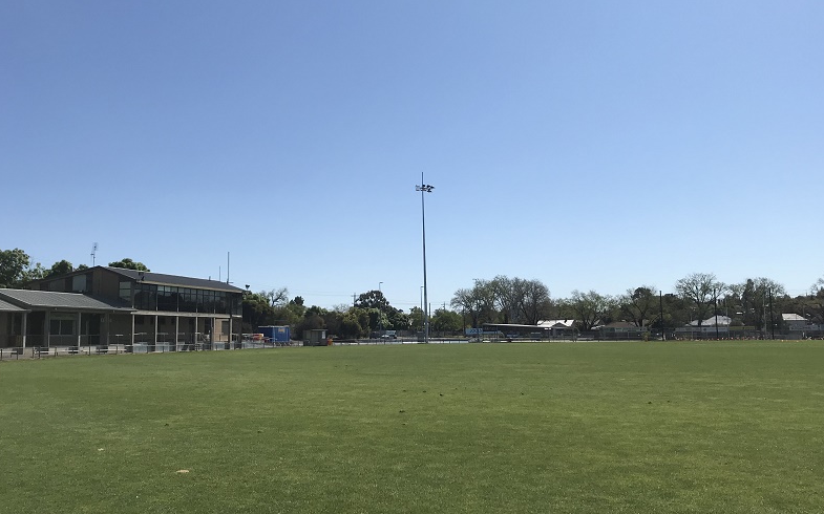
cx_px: 426
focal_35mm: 35
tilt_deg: +7.9
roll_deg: +1.1
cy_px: 242
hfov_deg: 55.3
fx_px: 786
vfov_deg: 36.2
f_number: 1.8
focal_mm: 3.99
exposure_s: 1/4808
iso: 20
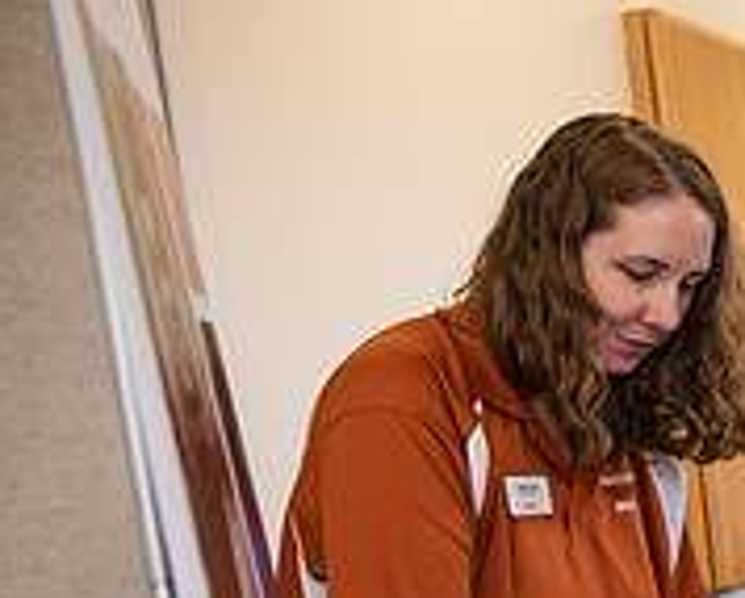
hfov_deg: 15.7
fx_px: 2429
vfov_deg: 13.8
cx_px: 1197
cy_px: 596
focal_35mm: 110
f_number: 3.5
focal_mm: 36
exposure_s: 1/200
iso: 1250
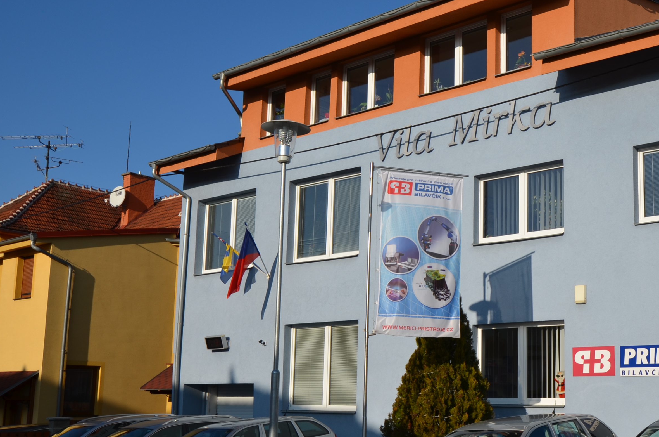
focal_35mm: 47
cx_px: 460
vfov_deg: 28.5
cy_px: 264
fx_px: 859
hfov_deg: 41.2
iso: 100
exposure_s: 1/320
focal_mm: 20
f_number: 9
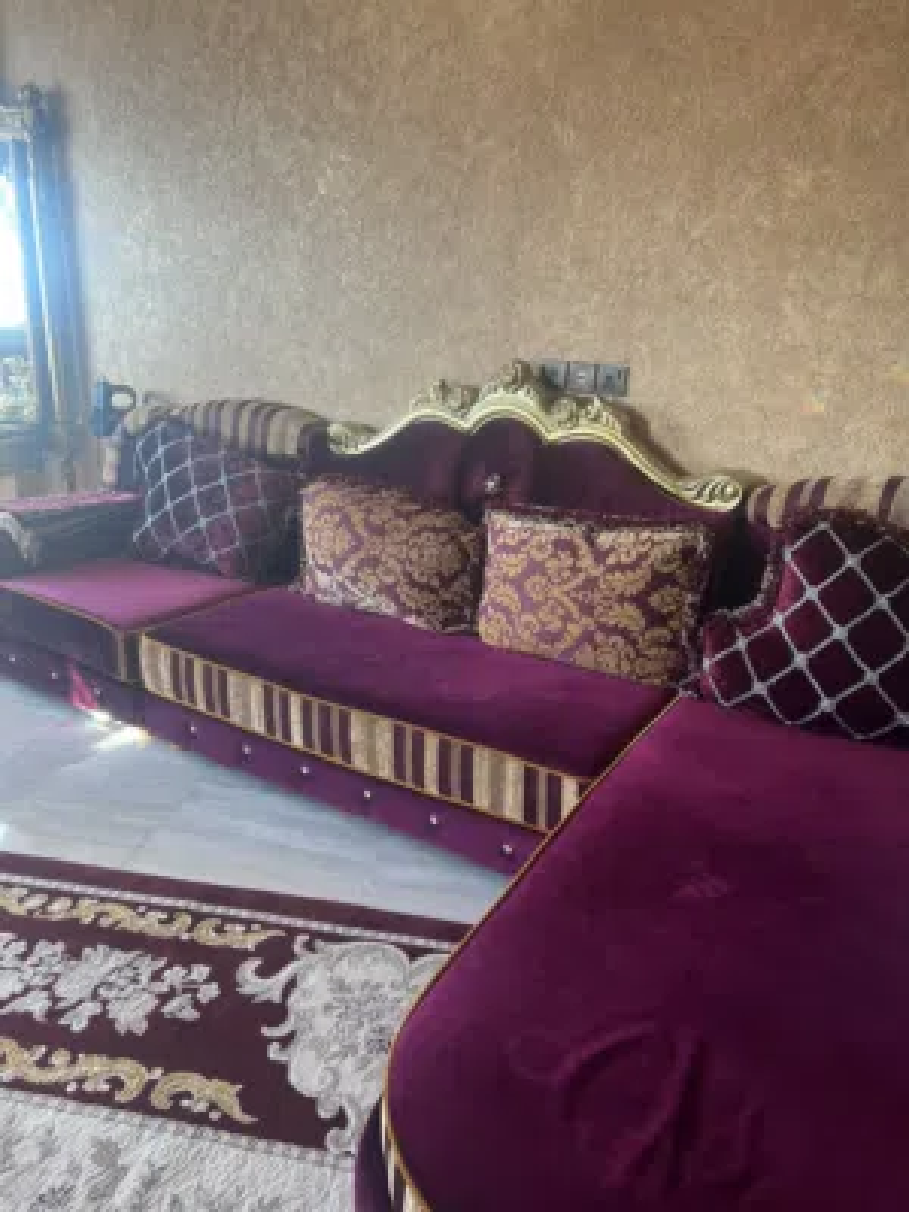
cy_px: 606
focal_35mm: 26
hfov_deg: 53.1
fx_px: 910
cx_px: 454
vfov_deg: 67.3
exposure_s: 1/78
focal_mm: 5.7
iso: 125
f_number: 1.5
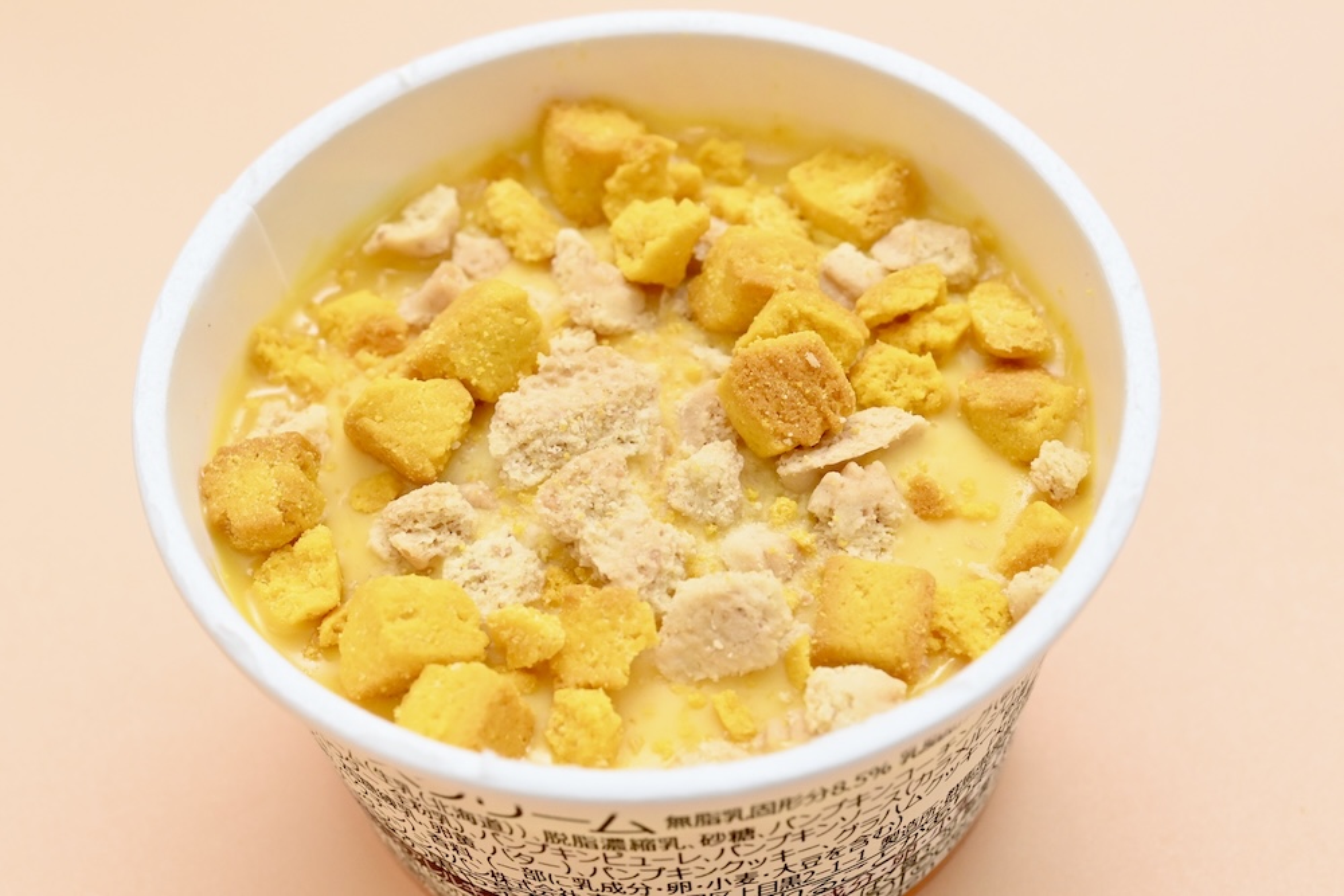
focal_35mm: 60
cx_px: 672
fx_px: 2240
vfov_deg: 22.6
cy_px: 448
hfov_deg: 33.4
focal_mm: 60
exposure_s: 1/200
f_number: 14
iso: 6400
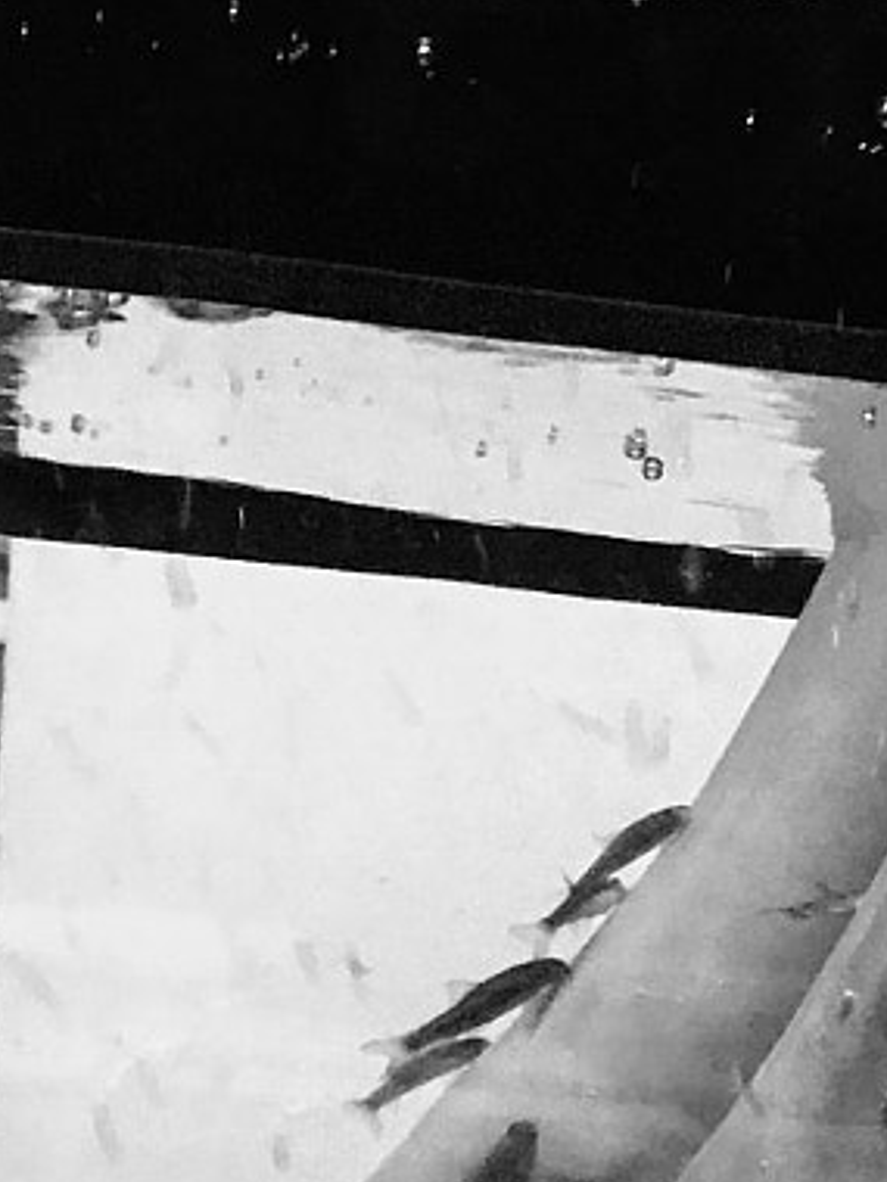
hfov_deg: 12.2
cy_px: 1403
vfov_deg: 16.1
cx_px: 1127
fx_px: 4032
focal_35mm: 118
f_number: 1.8
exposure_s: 1/6
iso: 80
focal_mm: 3.99
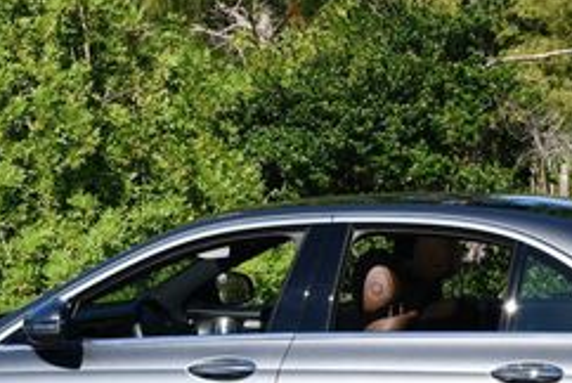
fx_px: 2688
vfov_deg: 8.1
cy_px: 296
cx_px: 319
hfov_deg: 12.1
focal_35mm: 169
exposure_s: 1/250
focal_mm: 32
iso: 110
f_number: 8
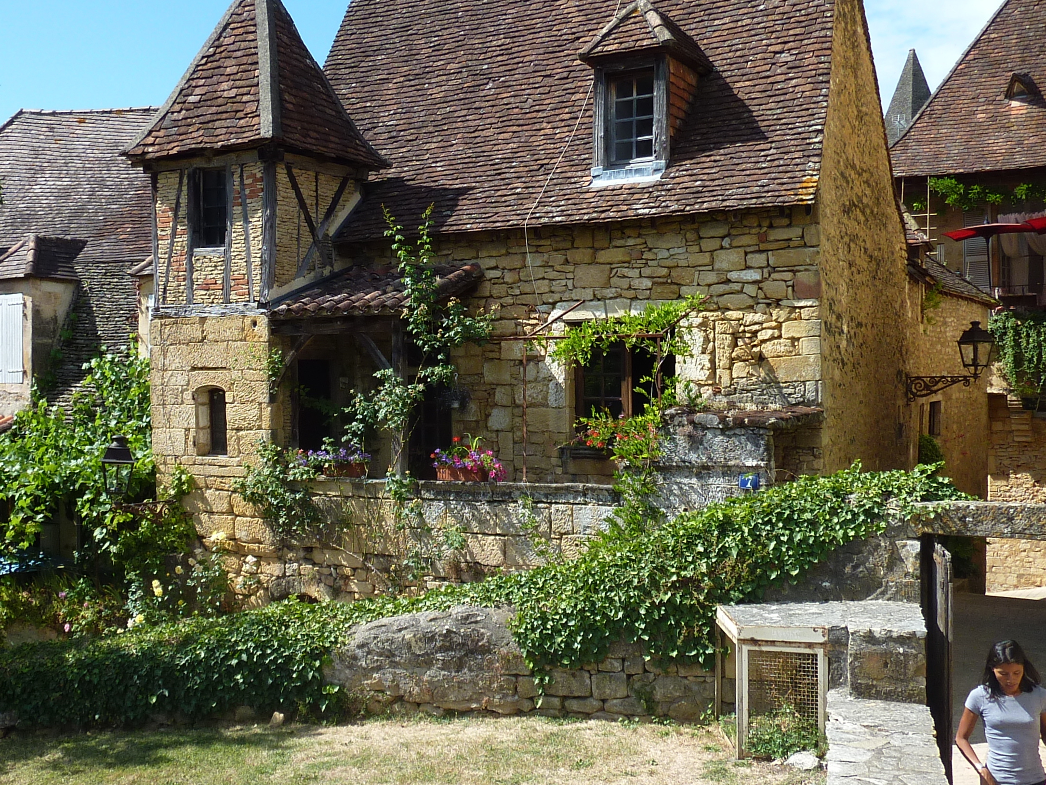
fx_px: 1269
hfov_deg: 44.7
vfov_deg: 34.4
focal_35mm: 42
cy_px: 399
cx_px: 464
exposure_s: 1/400
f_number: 4
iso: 80
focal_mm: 4.1
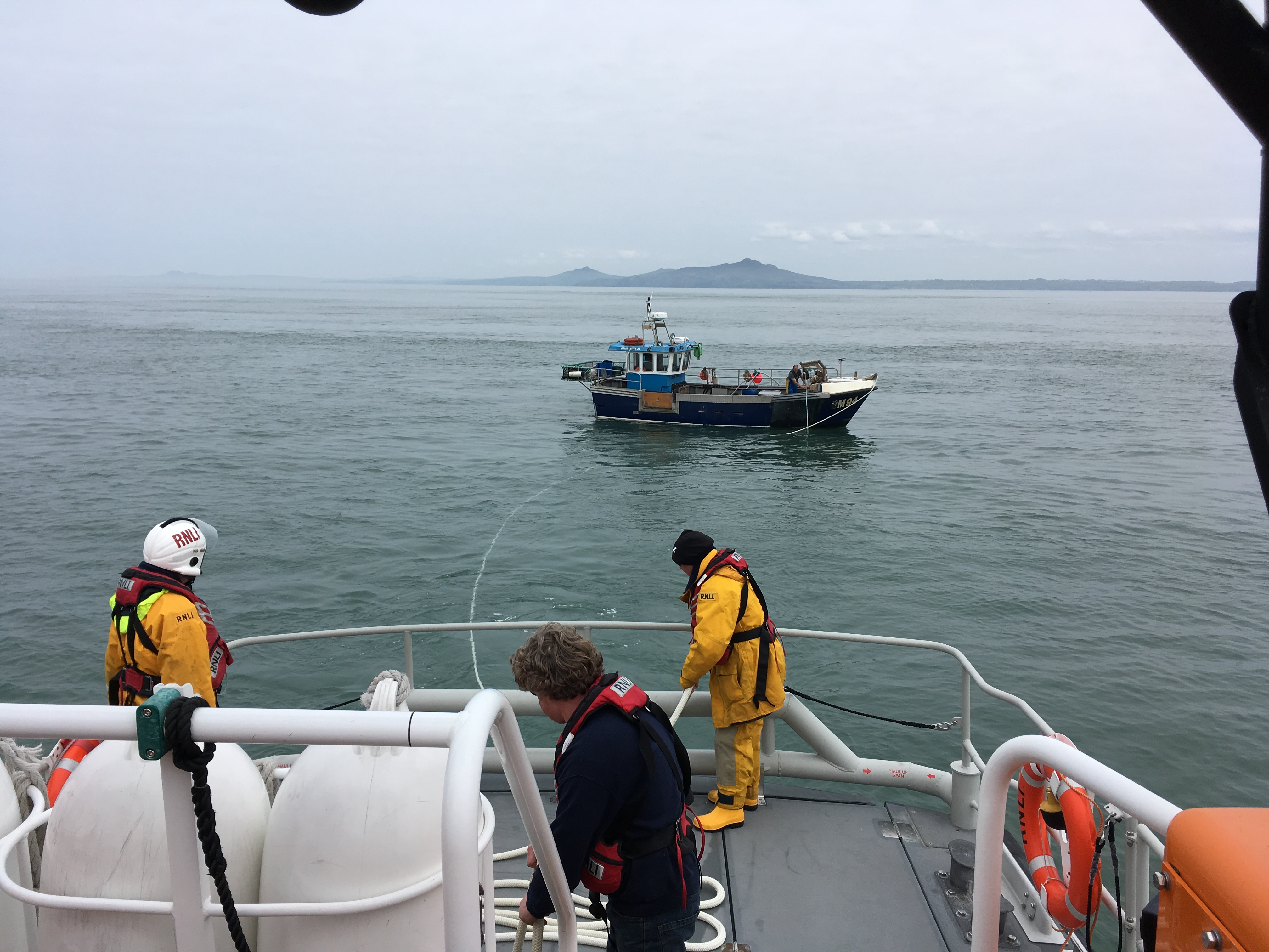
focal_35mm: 29
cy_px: 476
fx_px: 1063
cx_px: 634
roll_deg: -2.1
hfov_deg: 61.7
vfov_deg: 48.2
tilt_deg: -12.8
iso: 25
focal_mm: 4.15
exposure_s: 1/1709
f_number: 2.2
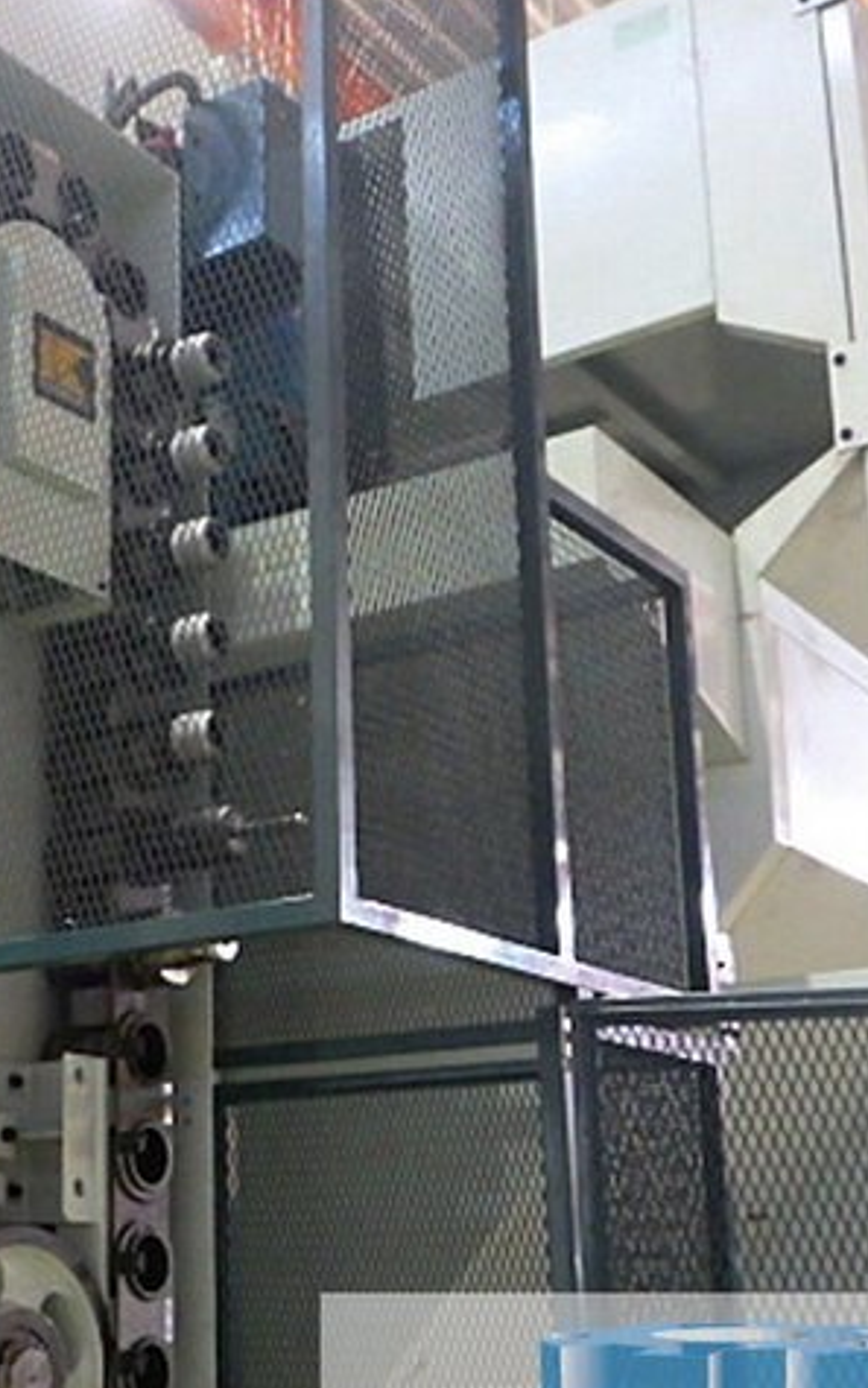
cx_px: 56
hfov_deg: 24.9
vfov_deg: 40.1
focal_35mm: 50
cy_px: 839
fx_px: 1892
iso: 1600
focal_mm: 5
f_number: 3.5
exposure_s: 1/45
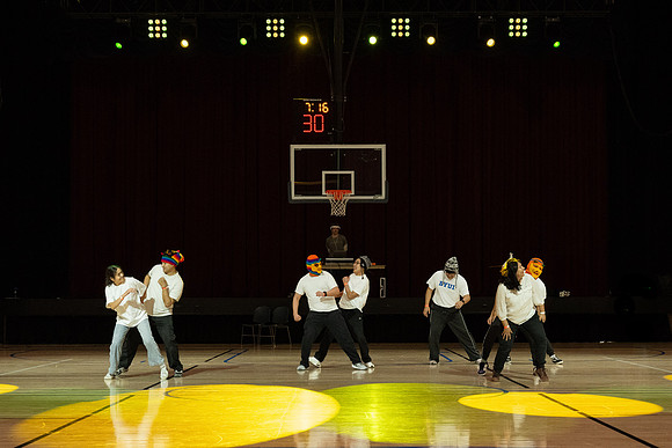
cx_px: 356
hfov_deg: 26.9
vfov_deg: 18.1
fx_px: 1406
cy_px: 263
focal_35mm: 75
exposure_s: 1/400
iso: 4000
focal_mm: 58
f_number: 5
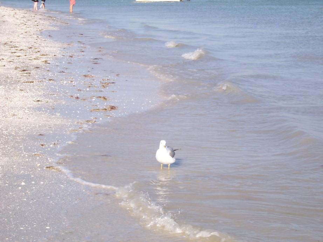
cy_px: 121
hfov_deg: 19.3
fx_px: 952
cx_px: 162
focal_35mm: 102
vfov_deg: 14.5
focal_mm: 16.8
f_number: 9.5
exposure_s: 1/180
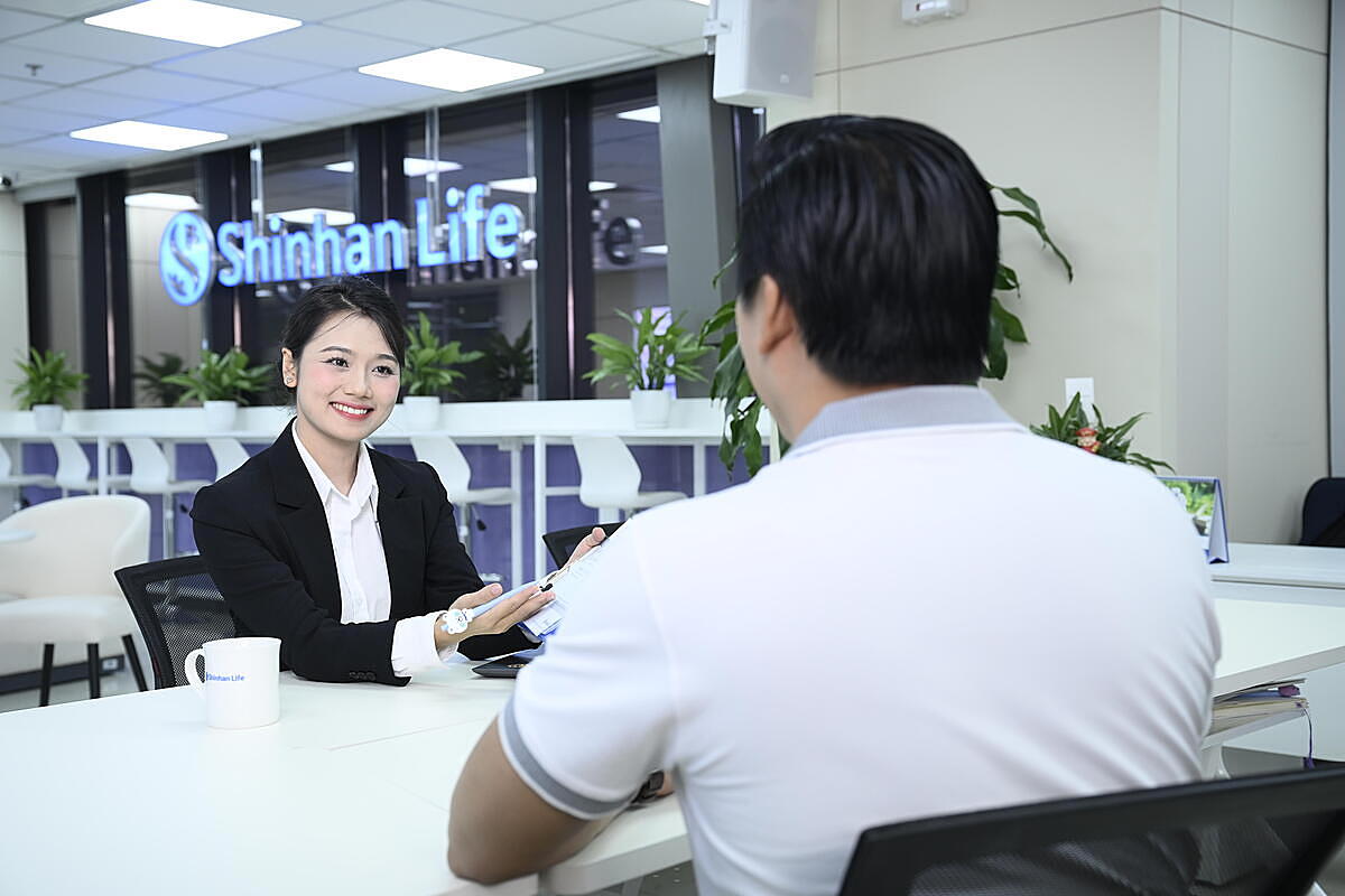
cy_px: 448
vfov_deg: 28.6
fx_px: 1756
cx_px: 672
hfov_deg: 41.9
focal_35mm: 47
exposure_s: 1/200
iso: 800
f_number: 5
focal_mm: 47
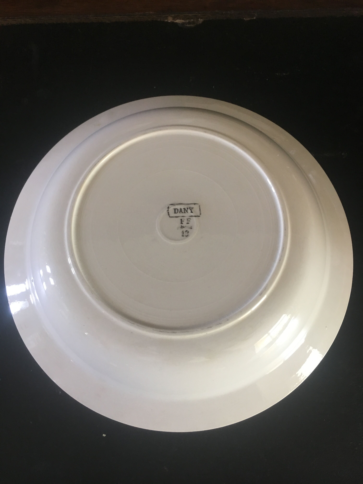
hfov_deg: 48.2
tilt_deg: -72.6
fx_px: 405
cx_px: 182
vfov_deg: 61.7
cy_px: 242
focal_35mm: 29
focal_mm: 4.15
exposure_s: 1/33
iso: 125
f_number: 2.2
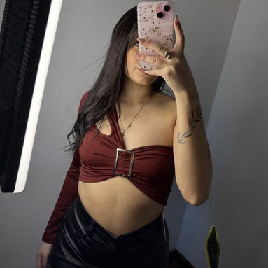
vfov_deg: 50.4
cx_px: 134
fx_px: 280
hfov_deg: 51.1
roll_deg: -11.7
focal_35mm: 32
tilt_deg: -22.0
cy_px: 96
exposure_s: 1/370
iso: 50
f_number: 1.6
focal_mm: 5.96
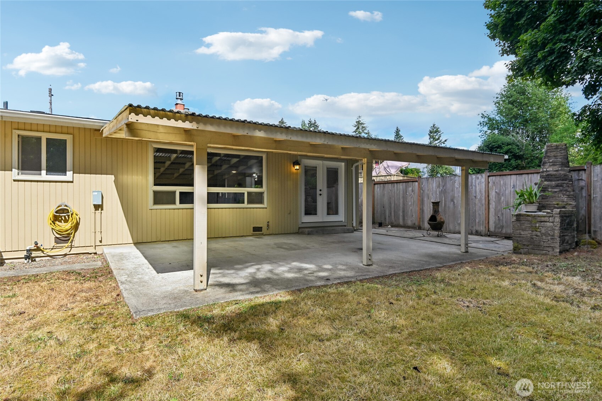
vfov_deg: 61.9
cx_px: 301
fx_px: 334
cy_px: 200
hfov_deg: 84.0
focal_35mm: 20
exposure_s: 1/640
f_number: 8
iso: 400
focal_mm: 20
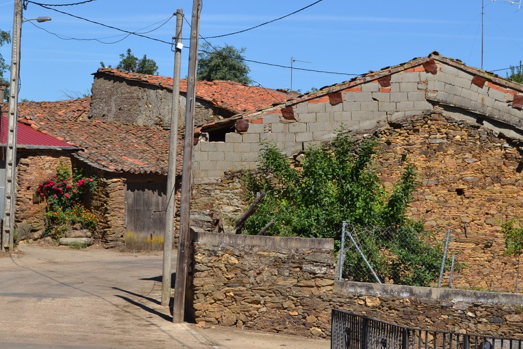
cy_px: 159
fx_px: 1583
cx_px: 234
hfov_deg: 18.8
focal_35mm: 109
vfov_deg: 12.6
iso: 100
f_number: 9
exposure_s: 1/320
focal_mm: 46
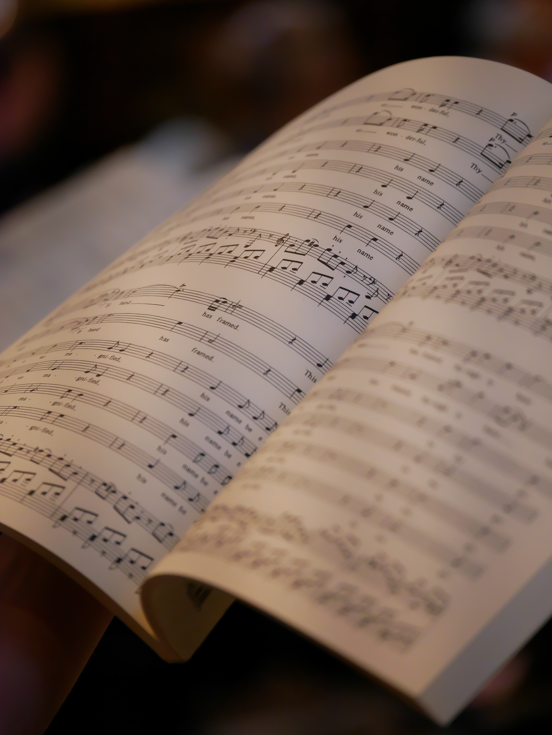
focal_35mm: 200
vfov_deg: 9.9
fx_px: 4249
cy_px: 368
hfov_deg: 7.4
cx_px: 276
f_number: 2.8
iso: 2500
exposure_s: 1/250
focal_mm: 100
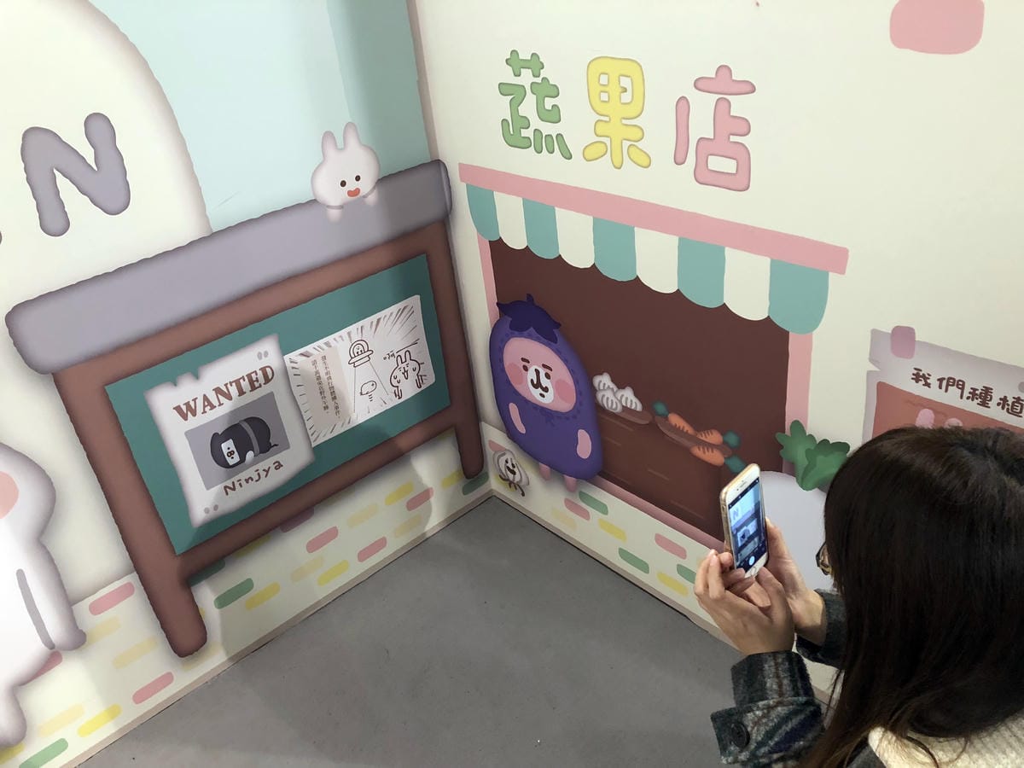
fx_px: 828
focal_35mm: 28
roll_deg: +7.5
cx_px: 512
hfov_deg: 63.4
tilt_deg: -32.2
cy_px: 384
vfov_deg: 49.7
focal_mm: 3.99
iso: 80
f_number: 1.8
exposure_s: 1/17
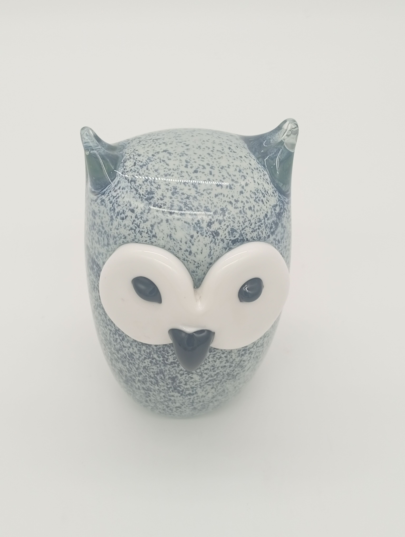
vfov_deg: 41.2
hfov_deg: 31.6
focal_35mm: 46
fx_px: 716
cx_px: 202
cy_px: 268
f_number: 1.8
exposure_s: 1/100
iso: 66
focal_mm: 3.98
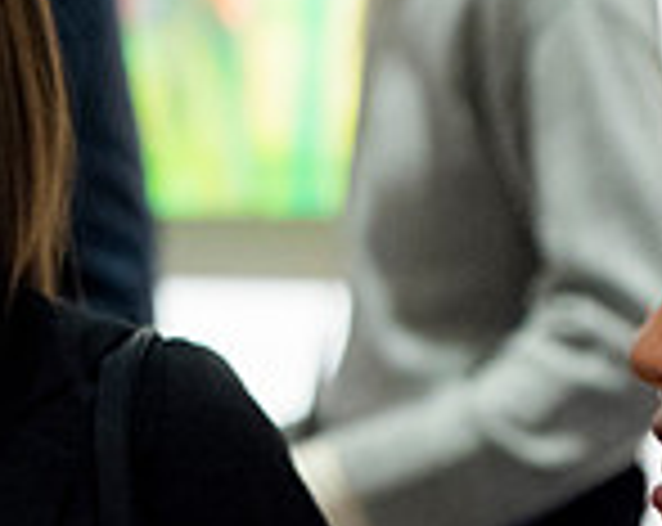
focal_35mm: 261
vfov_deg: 5.9
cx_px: -288
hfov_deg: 7.3
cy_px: 151
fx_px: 5104
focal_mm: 70
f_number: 2.8
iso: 1600
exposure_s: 1/125
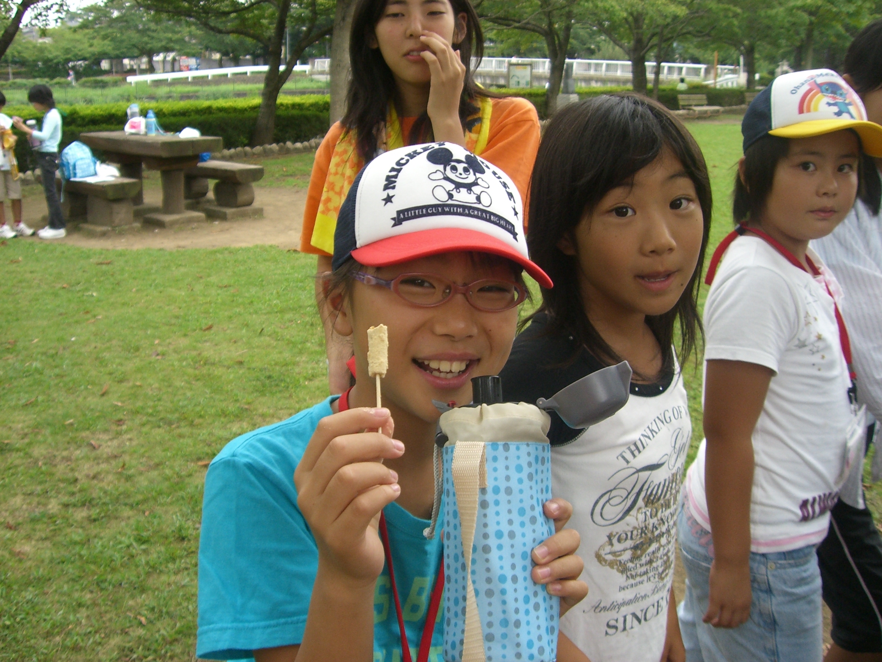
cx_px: 441
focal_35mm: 38
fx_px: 968
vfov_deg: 37.7
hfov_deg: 49.0
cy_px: 331
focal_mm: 6.2
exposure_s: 1/160
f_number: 2.7
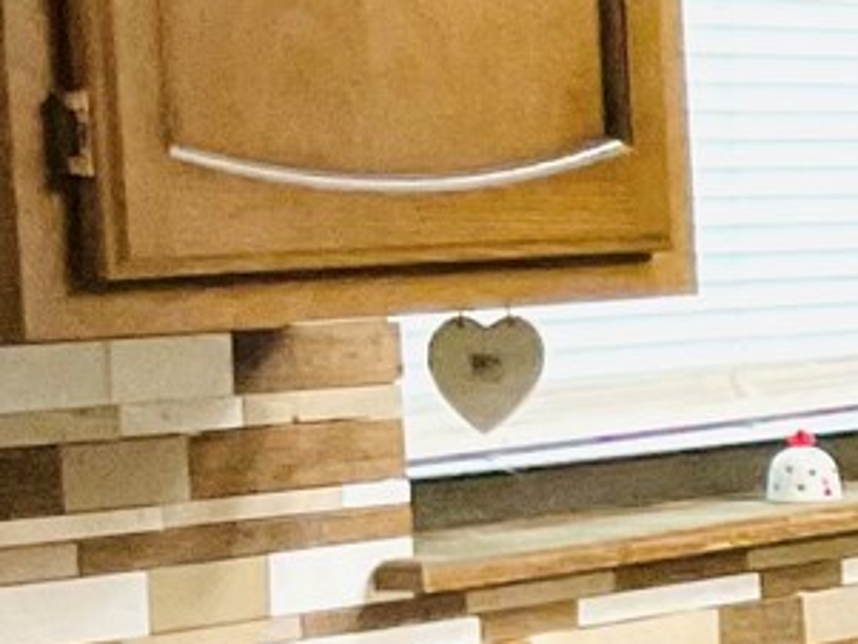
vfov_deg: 8.0
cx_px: 2440
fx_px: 4587
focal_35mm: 185
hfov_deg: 9.0
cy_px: 635
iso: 250
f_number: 1.8
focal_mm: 3
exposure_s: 1/60
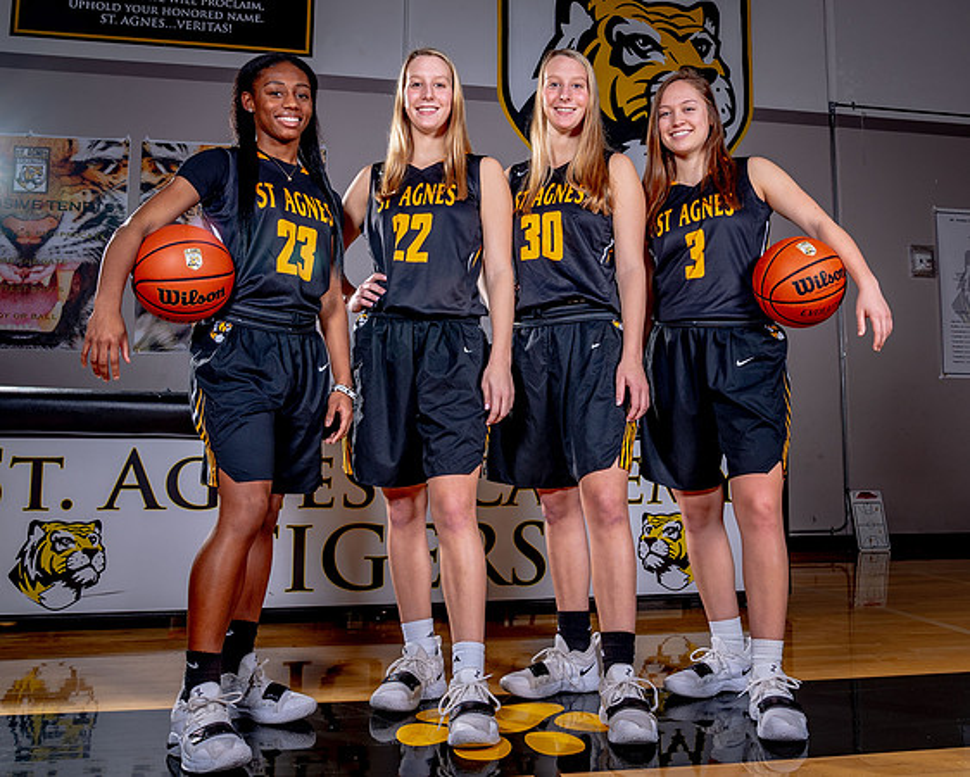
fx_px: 978
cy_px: 316
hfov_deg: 52.7
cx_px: 525
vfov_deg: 43.1
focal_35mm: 34
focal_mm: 24
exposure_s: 1/125
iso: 100
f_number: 9.5
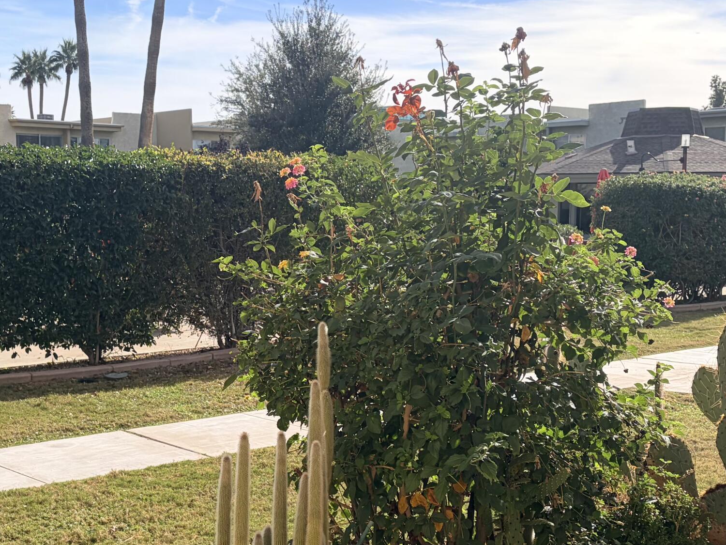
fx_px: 1091
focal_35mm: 52
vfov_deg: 28.0
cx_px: 238
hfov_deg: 36.4
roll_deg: +0.4
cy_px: 310
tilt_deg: -4.7
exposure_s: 1/2985
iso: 50
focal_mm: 5.96
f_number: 1.6
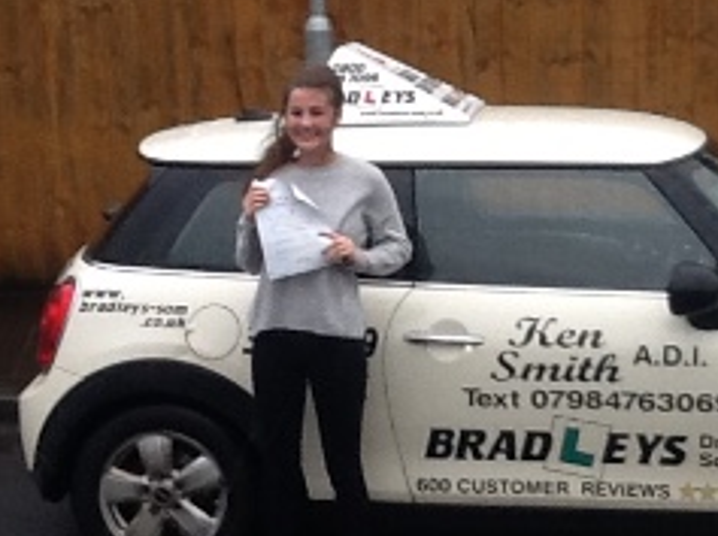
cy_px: 210
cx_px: 482
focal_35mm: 93
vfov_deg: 15.8
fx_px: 1926
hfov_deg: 21.0
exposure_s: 1/120
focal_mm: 2.03
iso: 50
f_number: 2.4
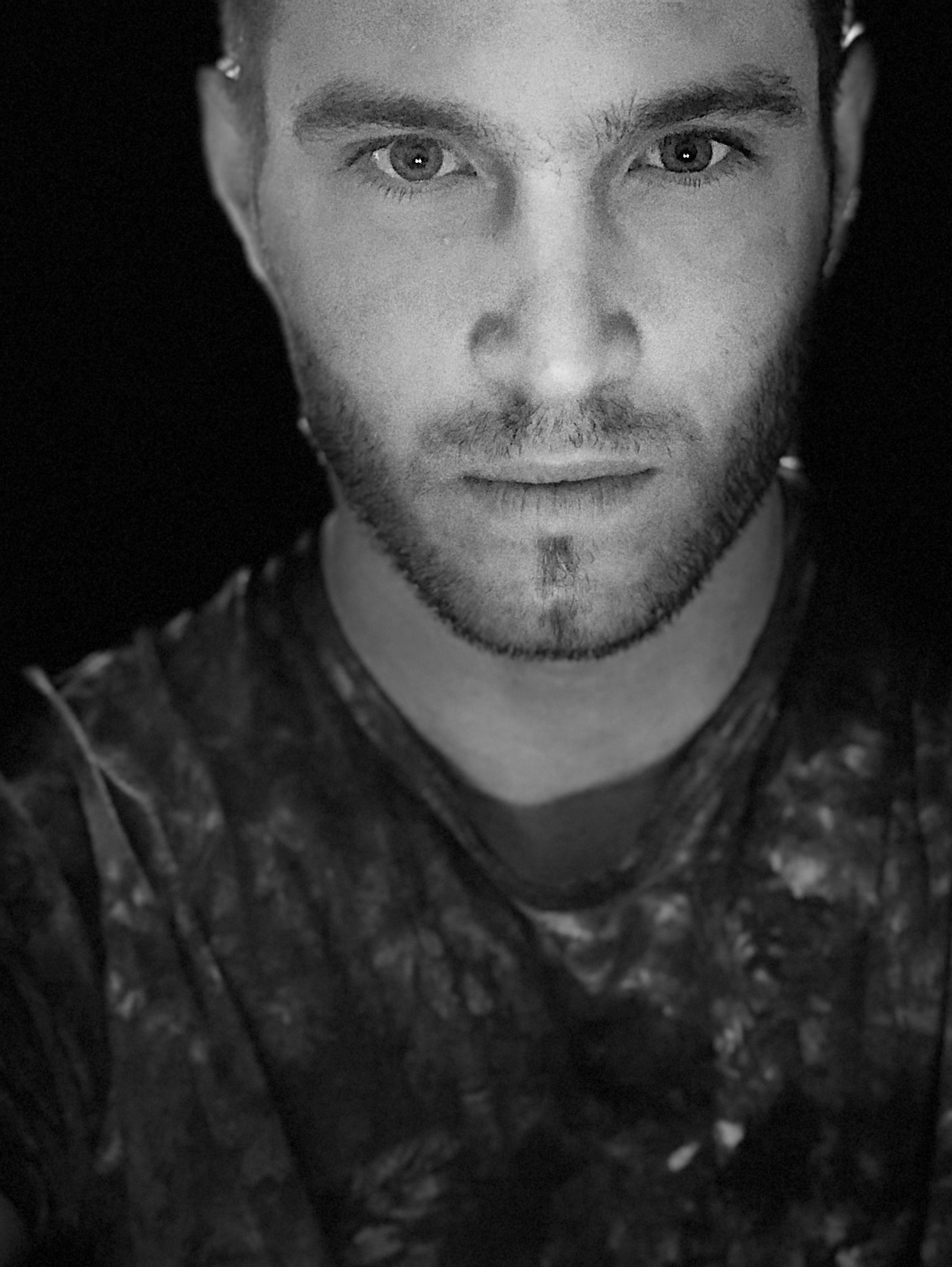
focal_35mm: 50
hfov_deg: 29.1
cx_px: 584
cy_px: 462
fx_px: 1831
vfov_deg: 37.9
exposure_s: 1/17
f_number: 2.2
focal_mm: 2.87
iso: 250
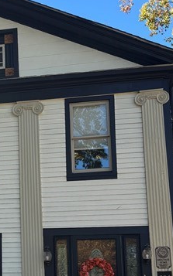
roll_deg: +0.1
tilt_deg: +9.7
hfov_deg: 16.1
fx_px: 596
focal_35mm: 79
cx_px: -8
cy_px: 211
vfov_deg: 25.8
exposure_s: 1/824
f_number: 1.6
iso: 50
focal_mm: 5.96
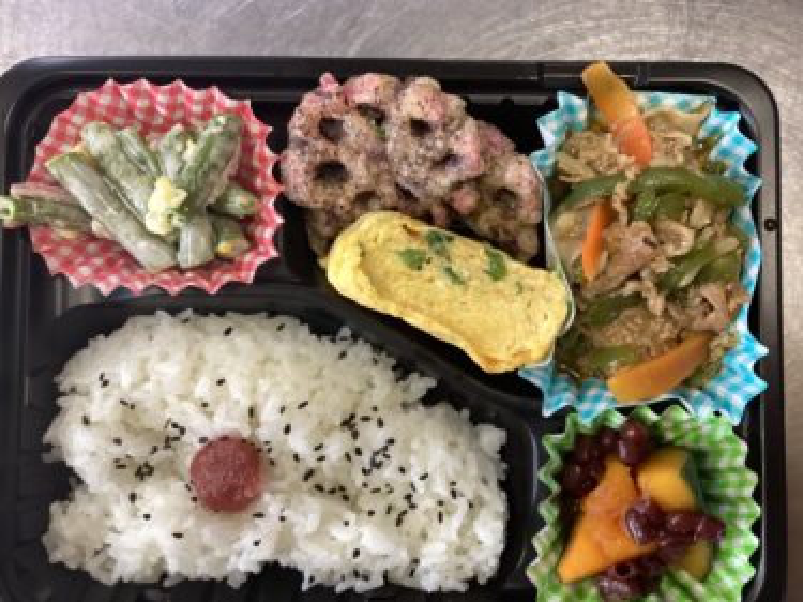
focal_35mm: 31
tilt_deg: -85.6
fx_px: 719
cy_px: 301
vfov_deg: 45.4
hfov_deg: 58.4
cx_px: 402
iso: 250
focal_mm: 3.3
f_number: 2.4
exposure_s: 1/50
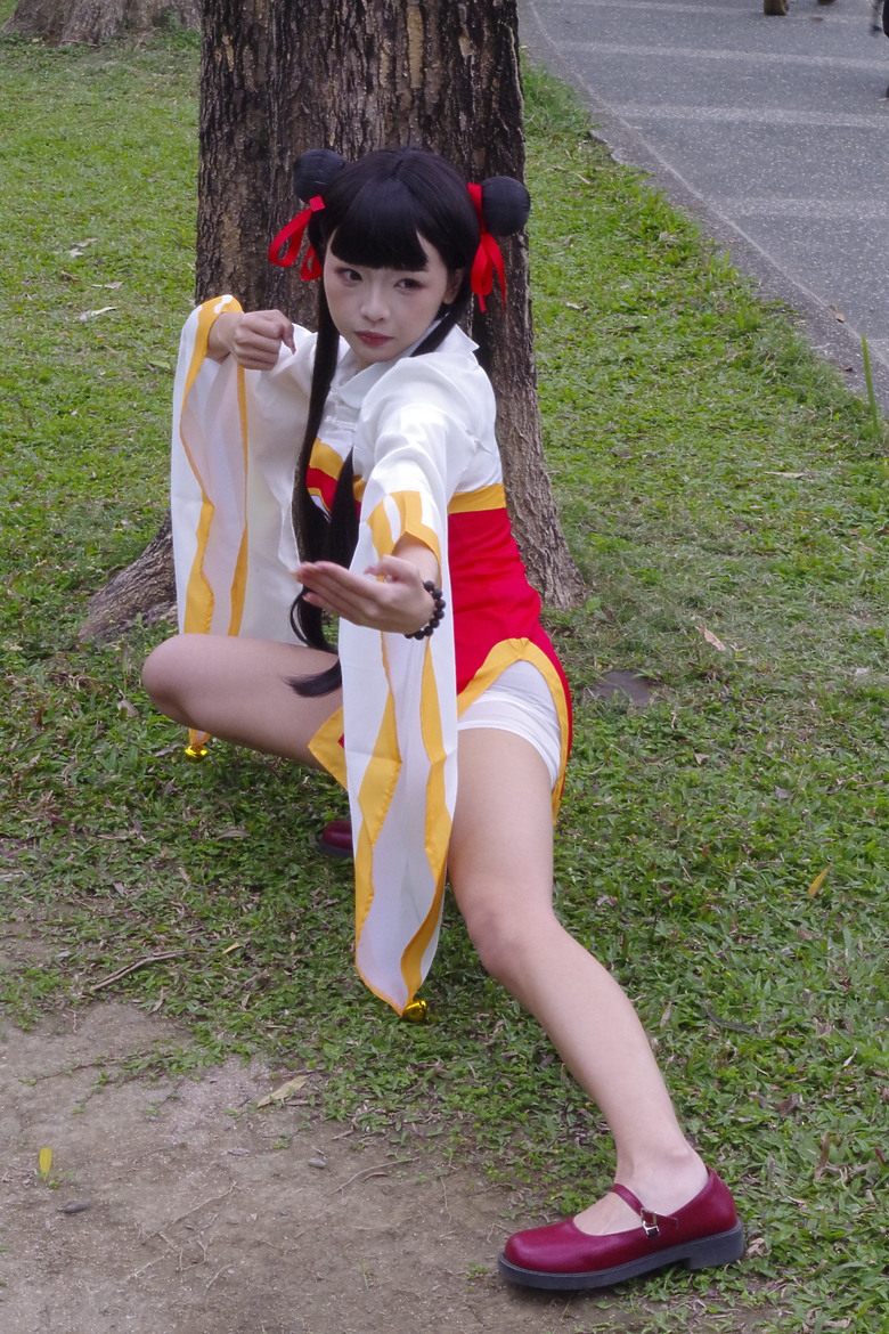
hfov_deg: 18.2
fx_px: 2778
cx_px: 444
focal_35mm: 75
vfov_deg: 27.0
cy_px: 667
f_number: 5.6
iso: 2000
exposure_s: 1/20
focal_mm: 50
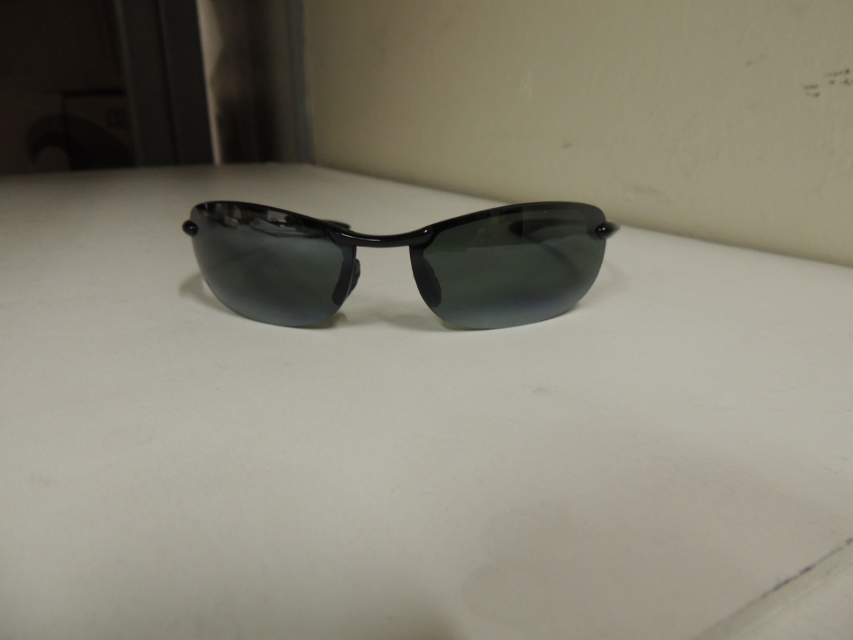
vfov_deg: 56.8
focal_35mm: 24
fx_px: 591
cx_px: 426
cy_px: 320
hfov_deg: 71.6
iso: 400
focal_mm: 4.3
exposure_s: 1/30
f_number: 3
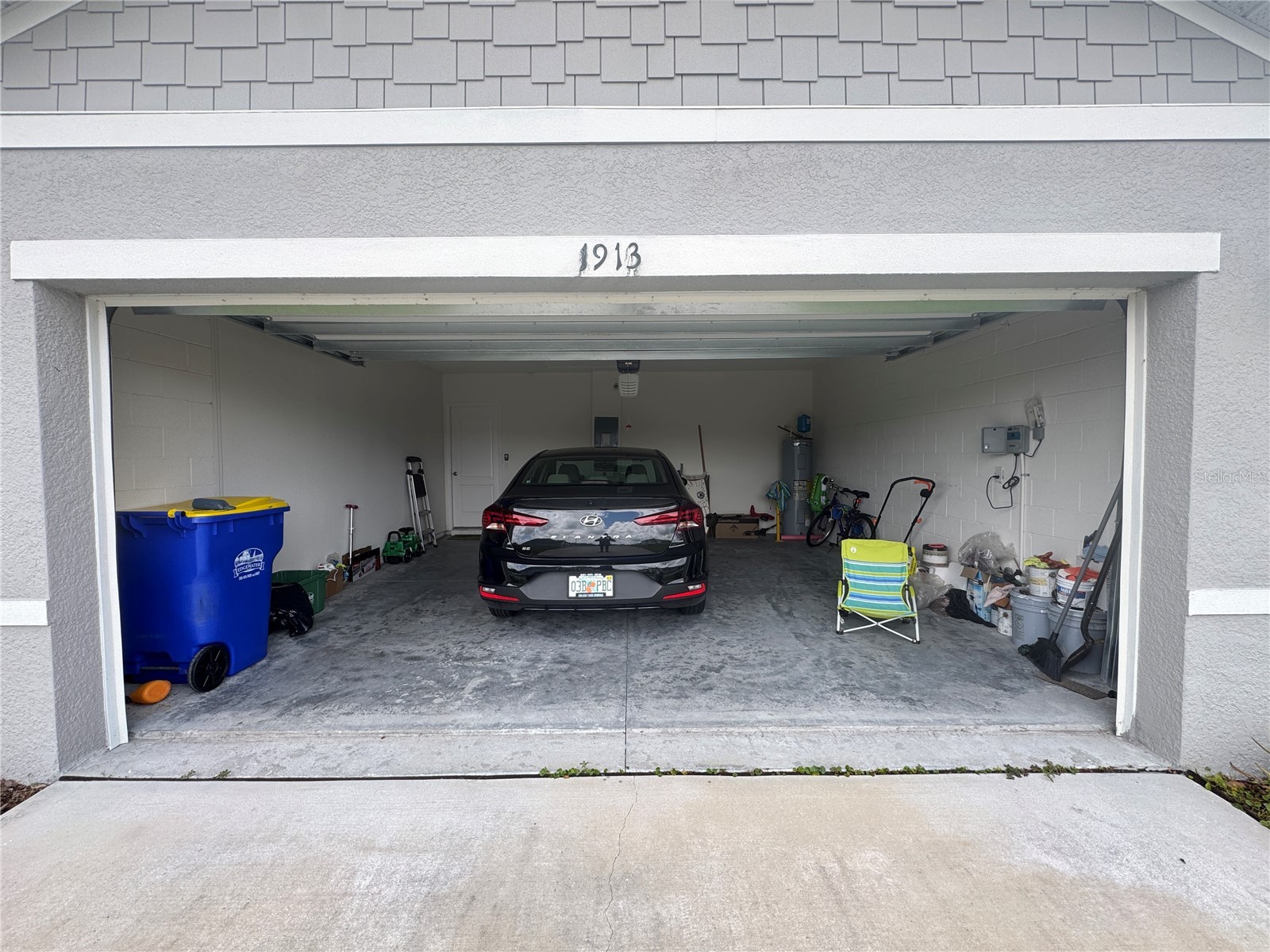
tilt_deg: -2.6
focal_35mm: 14
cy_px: 476
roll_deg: +0.3
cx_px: 635
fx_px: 514
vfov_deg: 85.7
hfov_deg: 102.1
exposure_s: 1/286
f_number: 2.2
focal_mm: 2.22
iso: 40
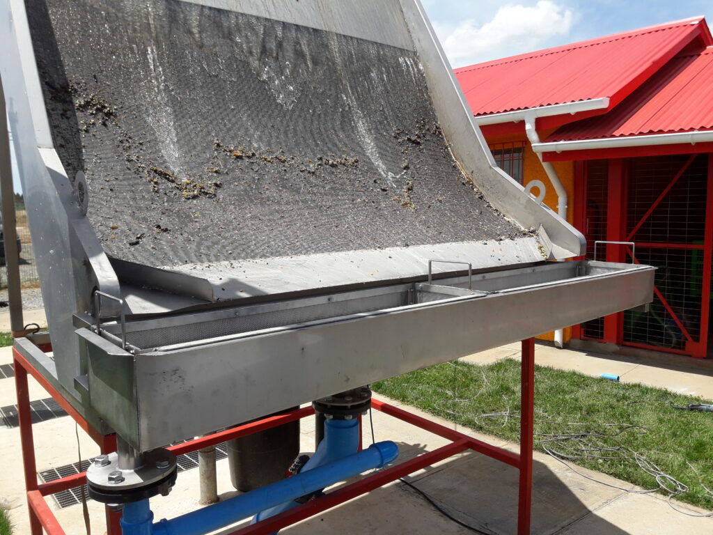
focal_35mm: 28
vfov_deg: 49.7
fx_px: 577
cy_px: 268
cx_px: 356
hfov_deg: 63.4
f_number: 1.9
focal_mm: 3.7
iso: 40
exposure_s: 1/1610
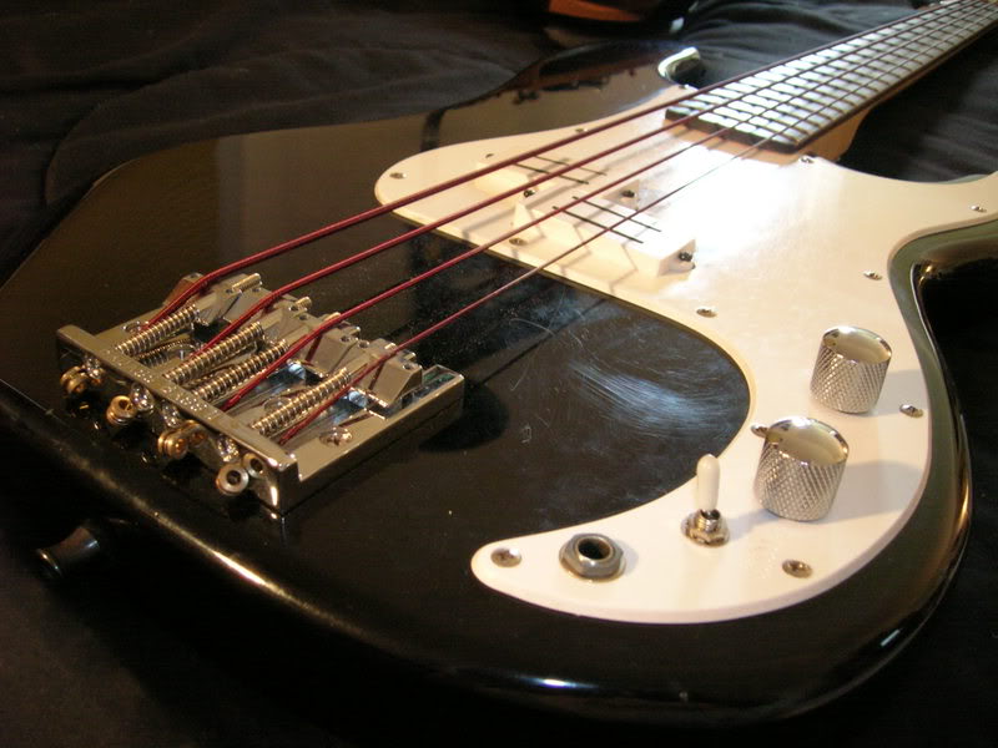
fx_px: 980
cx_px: 499
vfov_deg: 41.8
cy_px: 374
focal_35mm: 34
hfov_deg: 54.0
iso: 200
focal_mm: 5.7
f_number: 2.9
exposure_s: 1/12
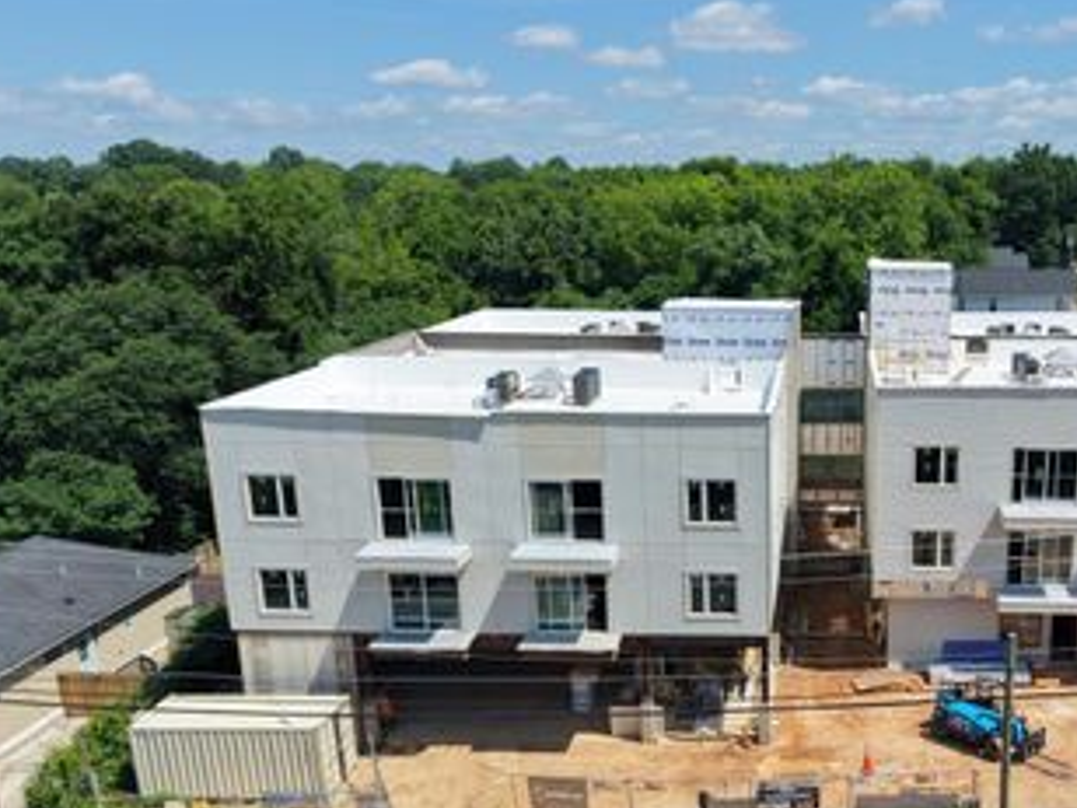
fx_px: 1213
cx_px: 787
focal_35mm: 39
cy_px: 519
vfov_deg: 36.5
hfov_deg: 46.4
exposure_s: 1/8000
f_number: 1.8
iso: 320
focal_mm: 8.67
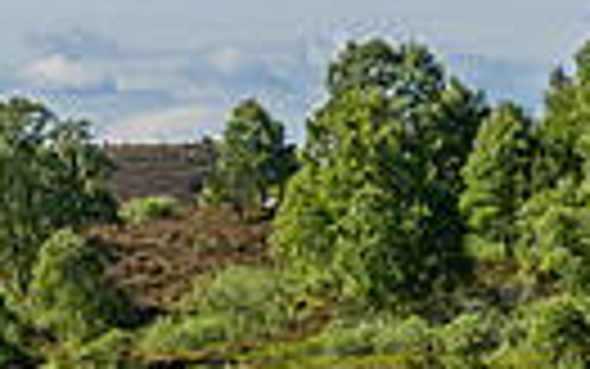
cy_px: 296
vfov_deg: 4.8
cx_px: -450
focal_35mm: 273
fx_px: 4392
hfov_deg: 7.5
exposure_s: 1/160
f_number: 7.1
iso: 64
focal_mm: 29
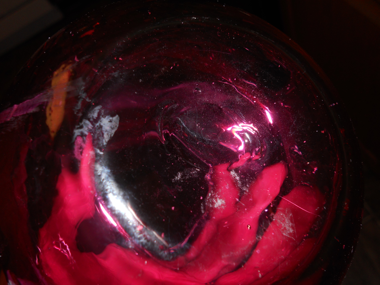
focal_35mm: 32
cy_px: 142
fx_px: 351
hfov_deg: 56.8
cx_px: 190
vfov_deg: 44.2
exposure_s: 1/25
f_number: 8.8
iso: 80
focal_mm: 5.8
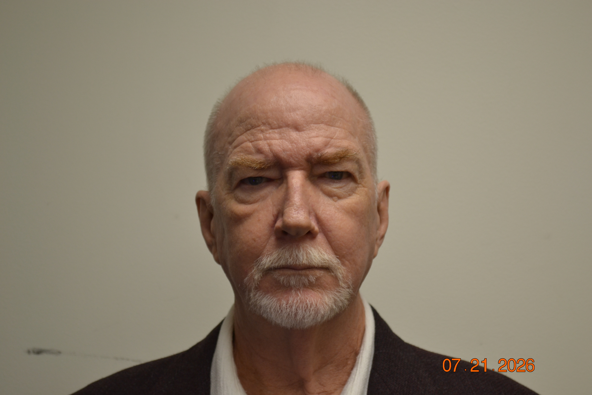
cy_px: 198
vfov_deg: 17.5
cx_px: 296
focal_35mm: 78
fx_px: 1283
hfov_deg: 26.0
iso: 400
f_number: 5.6
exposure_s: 1/30
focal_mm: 52
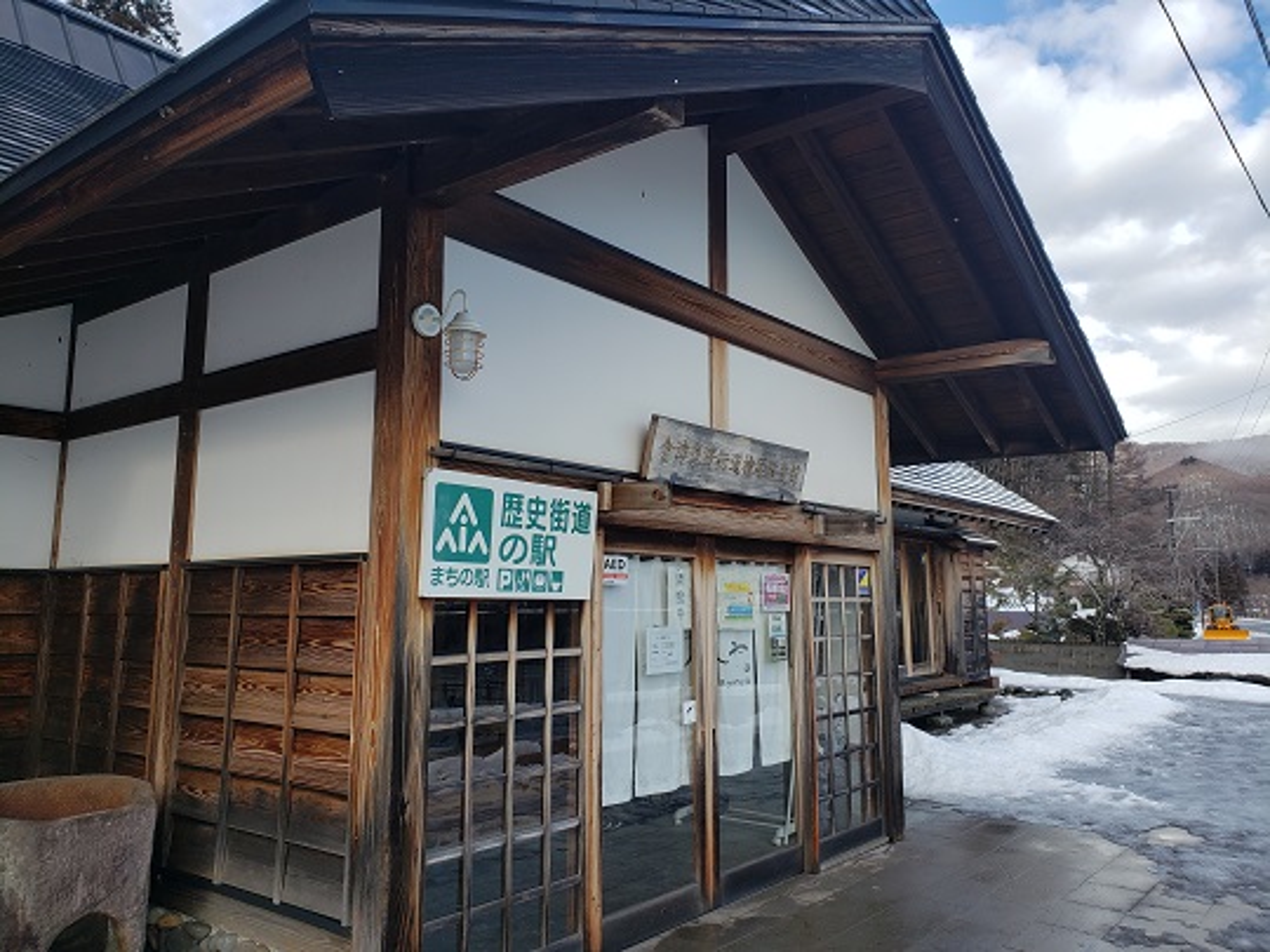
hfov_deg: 67.3
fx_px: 954
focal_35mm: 26
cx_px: 635
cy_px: 476
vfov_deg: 53.1
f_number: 2.4
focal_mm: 4.3
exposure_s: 1/612
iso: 50
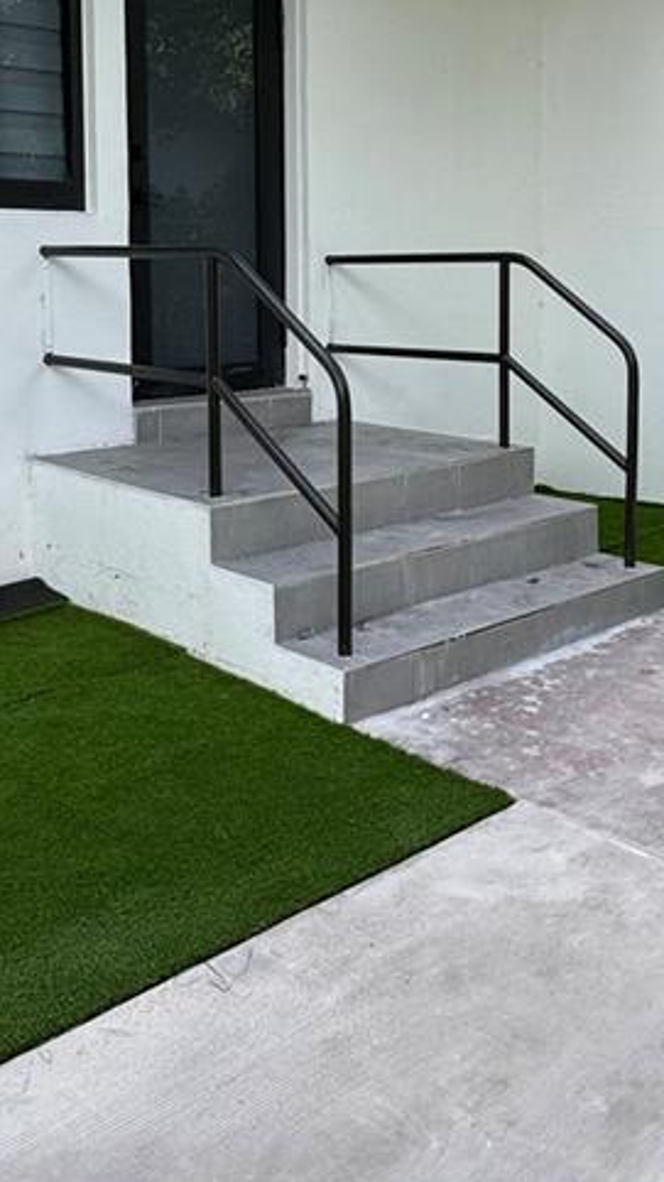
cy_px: 368
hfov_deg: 31.2
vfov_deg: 51.5
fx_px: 1190
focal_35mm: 38
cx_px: 355
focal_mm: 2.22
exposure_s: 1/235
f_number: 2.2
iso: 40
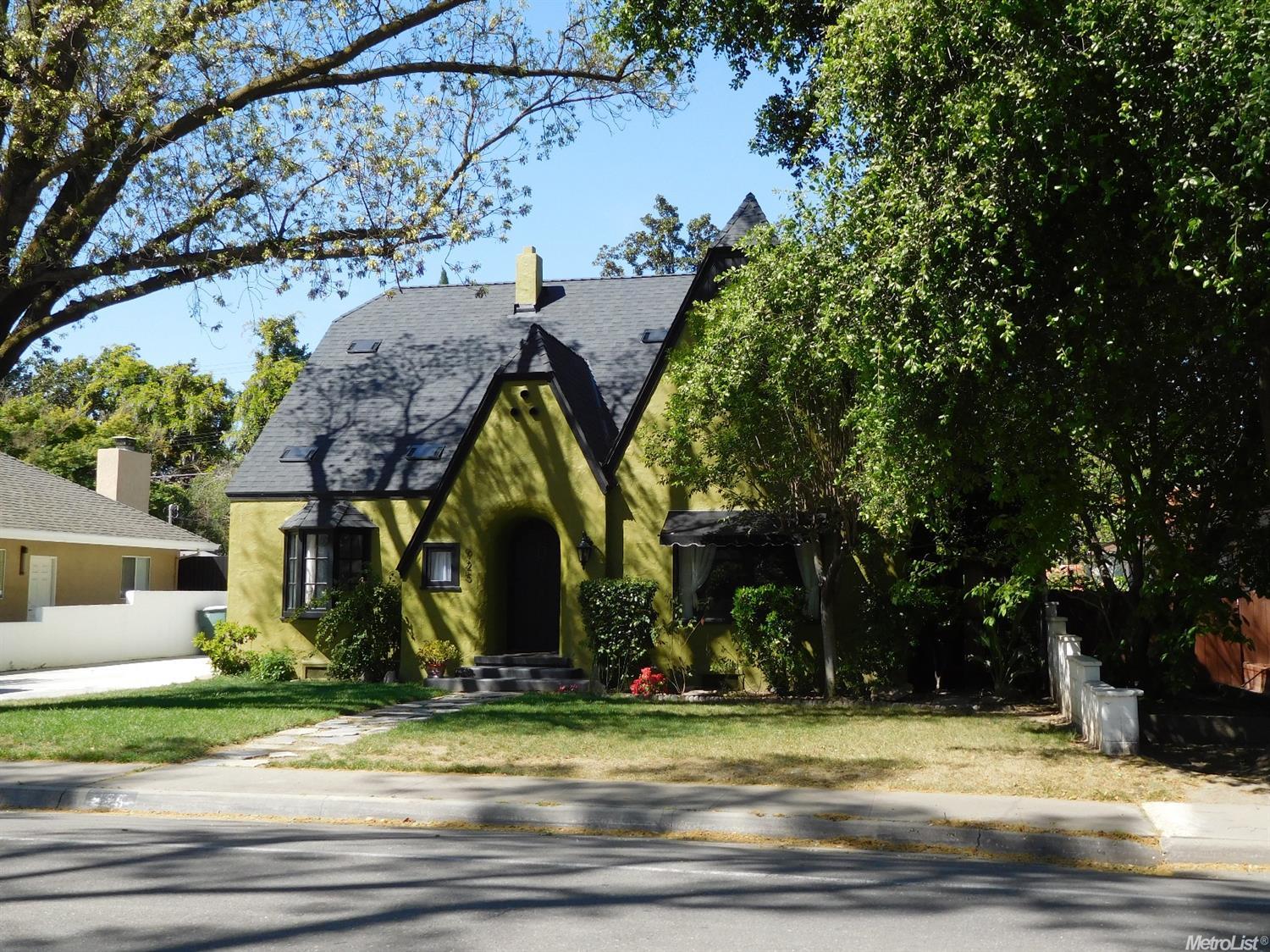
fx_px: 1284
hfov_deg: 52.6
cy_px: 476
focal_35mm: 35
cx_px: 635
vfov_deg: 40.7
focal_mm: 6.2
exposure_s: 1/500
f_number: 3.8
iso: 125
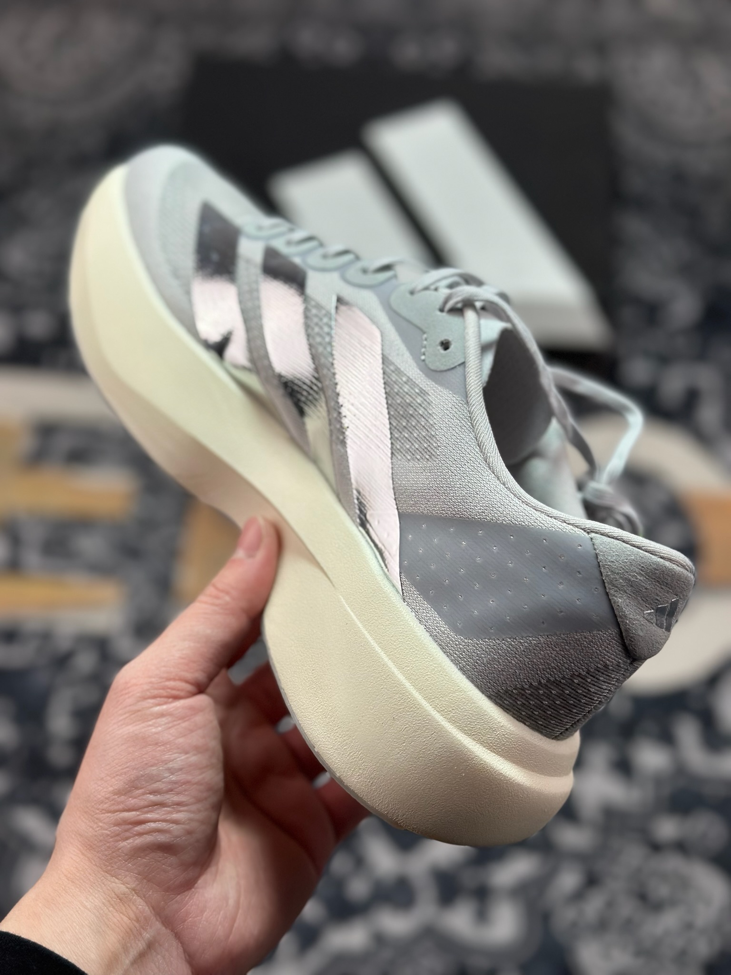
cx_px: 366
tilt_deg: -56.5
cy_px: 488
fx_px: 1352
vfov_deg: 39.7
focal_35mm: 48
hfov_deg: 30.3
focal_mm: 6.86
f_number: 1.78
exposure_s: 1/1289
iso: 80
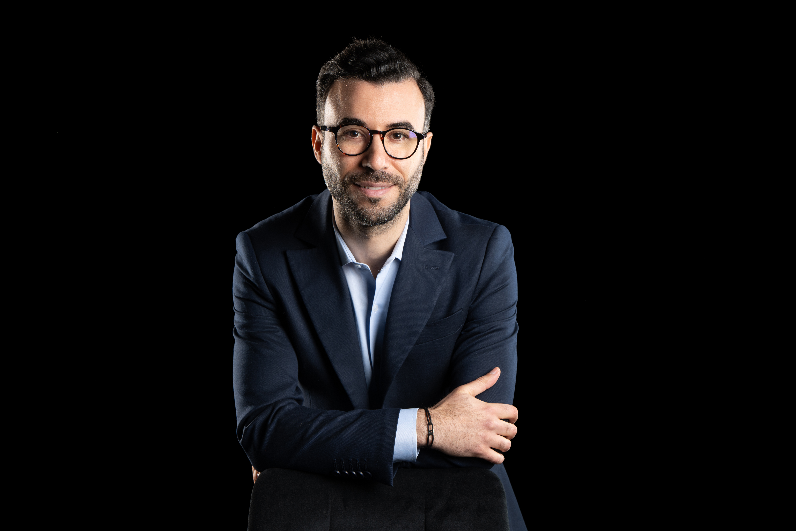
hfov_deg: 20.0
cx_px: 385
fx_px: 2255
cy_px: 254
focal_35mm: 102
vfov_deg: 13.4
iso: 125
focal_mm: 97
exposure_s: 1/160
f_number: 9
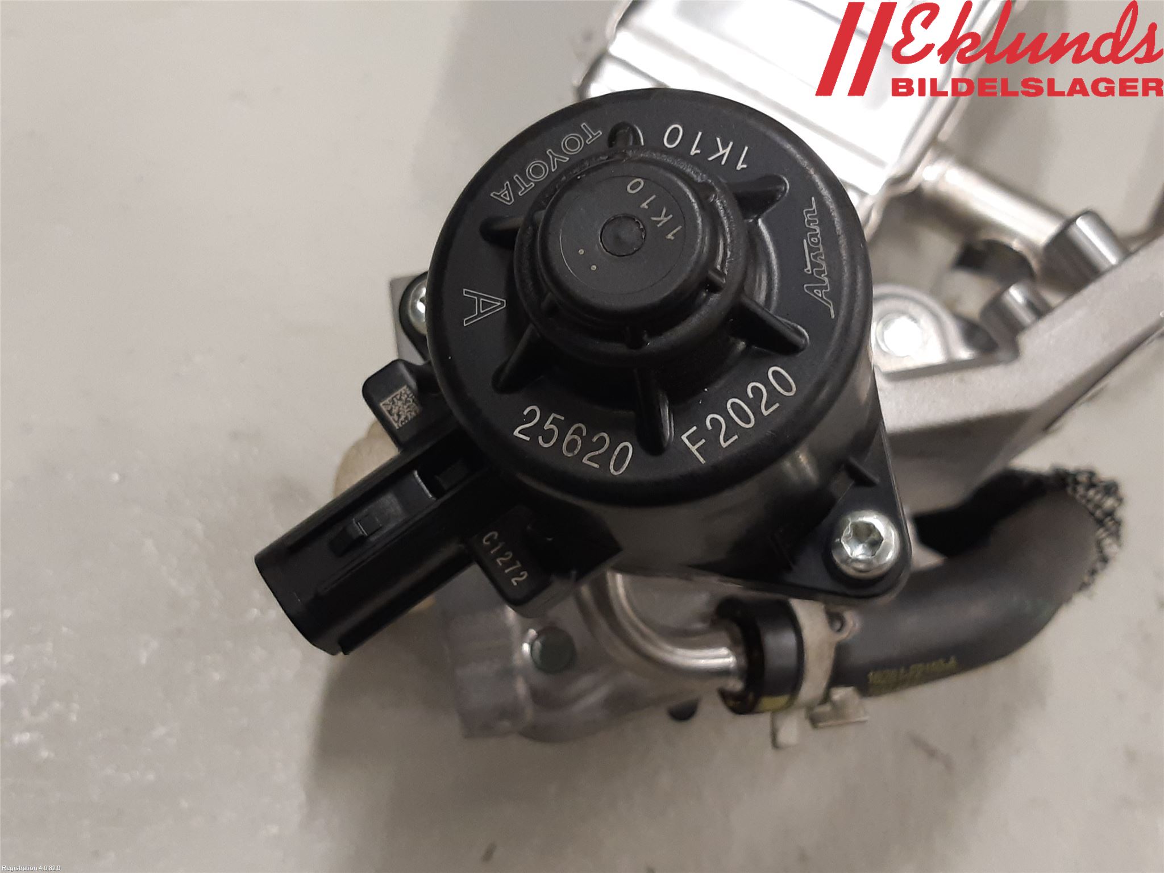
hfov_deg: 67.3
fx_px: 874
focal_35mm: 26
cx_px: 582
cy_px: 436
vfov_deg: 53.1
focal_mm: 3.93
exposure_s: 1/50
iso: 160
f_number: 1.7
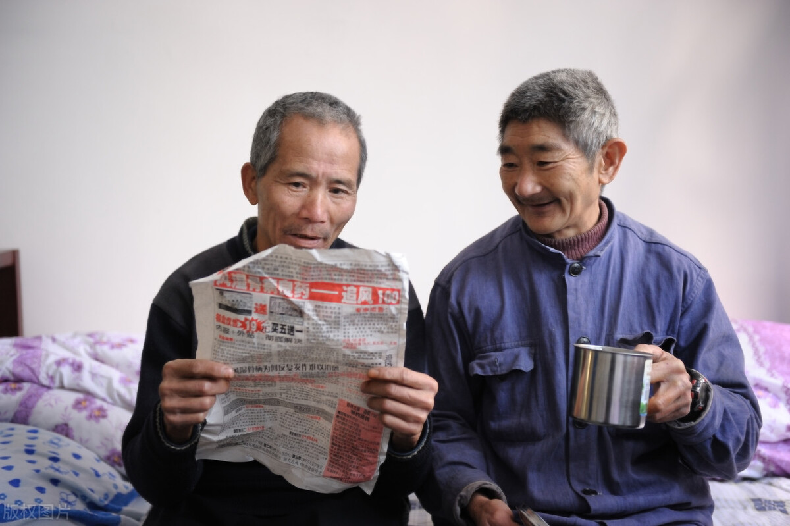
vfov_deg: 27.0
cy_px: 263
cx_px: 395
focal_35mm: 50
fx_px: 1097
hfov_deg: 39.6
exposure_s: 1/40
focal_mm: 50
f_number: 2.8
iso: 1000
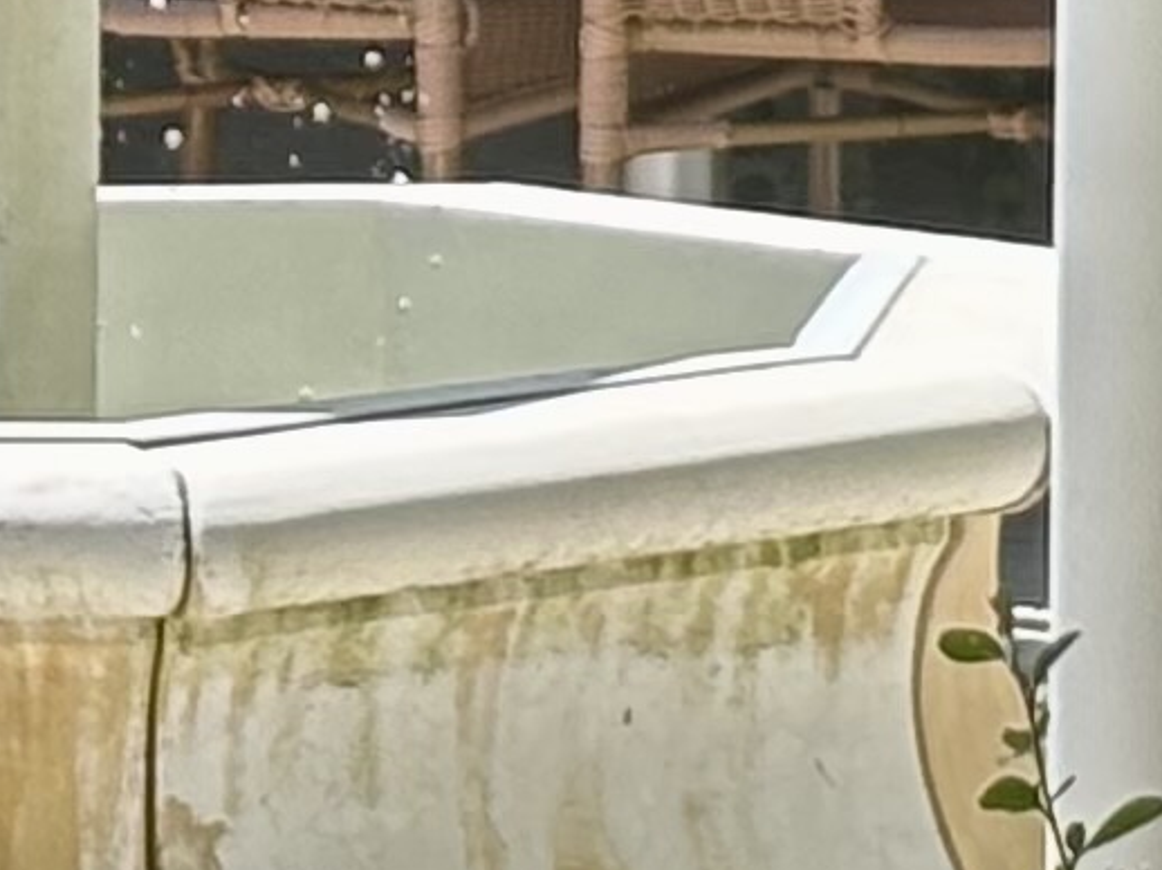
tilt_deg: +1.0
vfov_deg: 3.6
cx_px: 1202
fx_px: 13589
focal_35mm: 405
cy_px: -1736
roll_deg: +0.5
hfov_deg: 4.9
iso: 32
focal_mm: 5.96
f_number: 1.6
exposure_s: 1/831
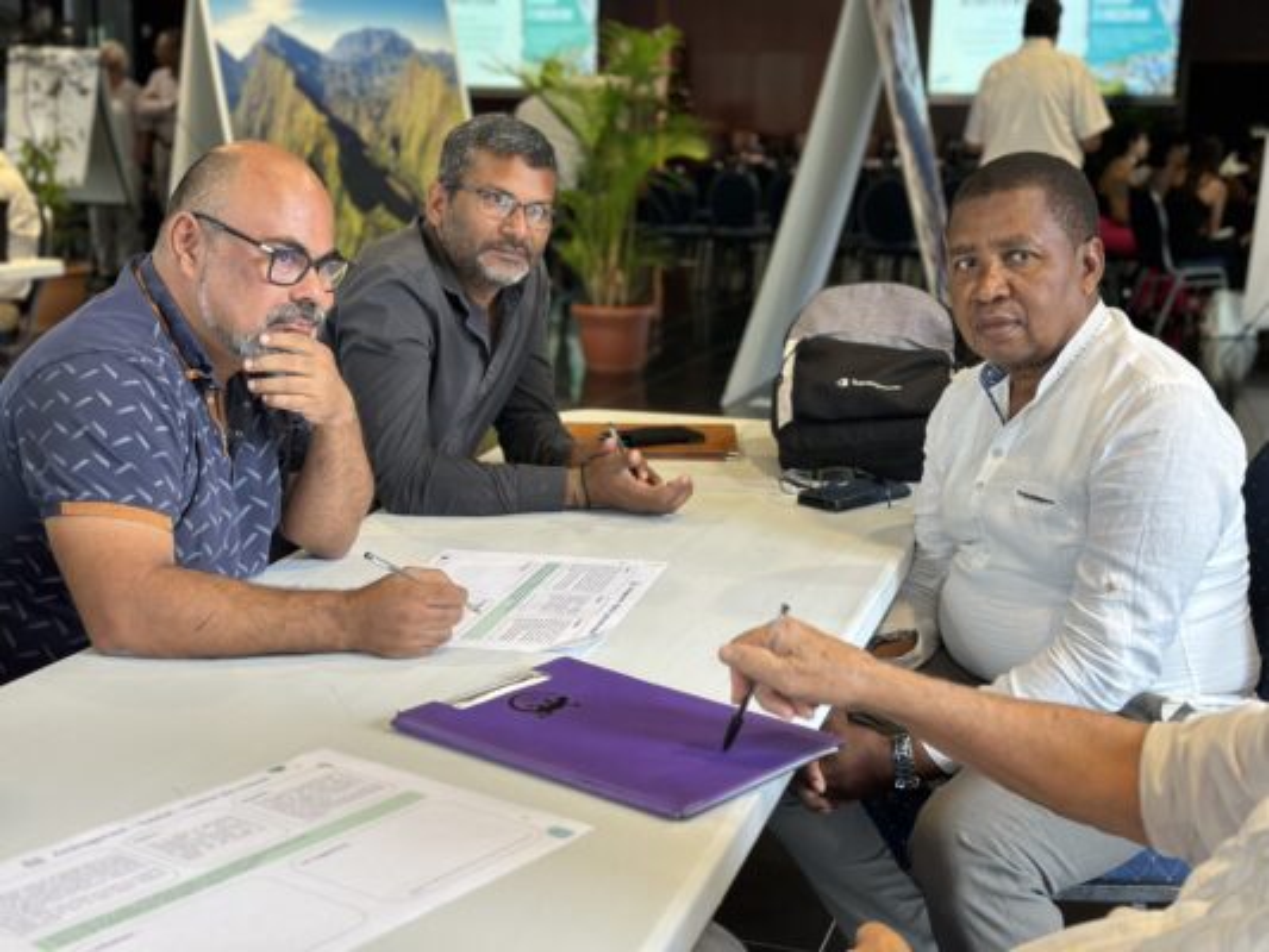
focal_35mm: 48
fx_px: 1760
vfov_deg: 30.3
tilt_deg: -11.5
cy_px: 476
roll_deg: -0.9
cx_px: 634
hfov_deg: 39.6
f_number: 1.78
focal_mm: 6.86
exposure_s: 1/100
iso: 200
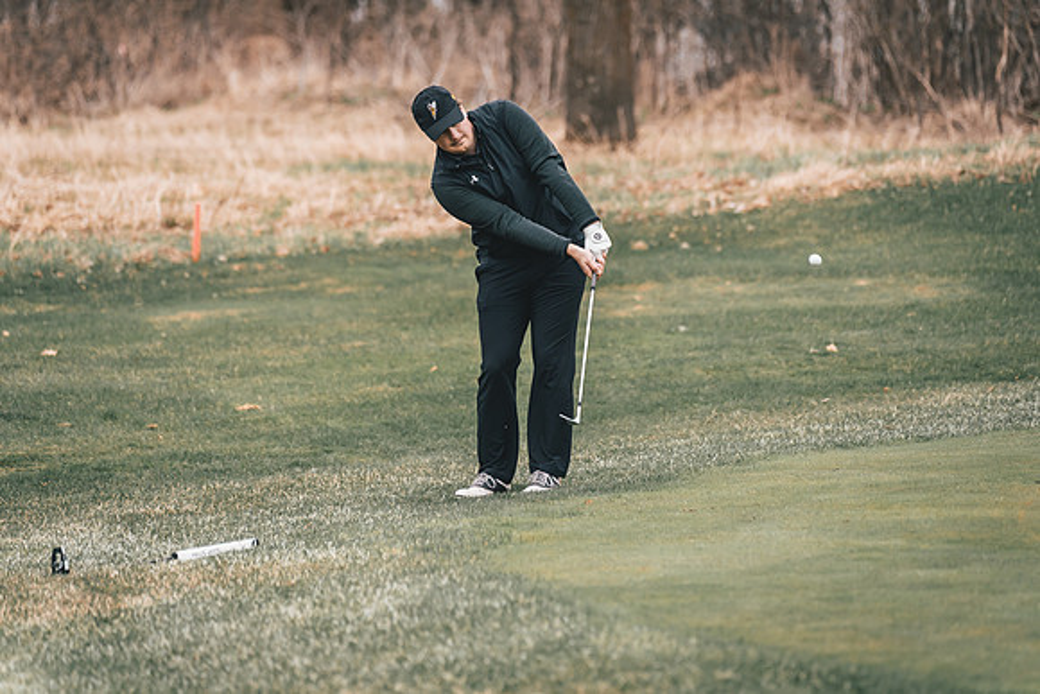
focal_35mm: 189
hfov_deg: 10.9
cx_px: 543
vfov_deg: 7.3
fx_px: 5474
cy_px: 291
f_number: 2.8
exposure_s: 1/3200
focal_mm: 150
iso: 640
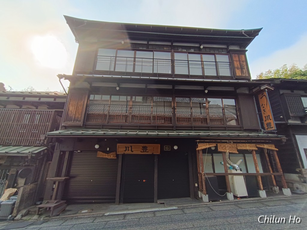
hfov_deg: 94.5
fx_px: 142
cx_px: 154
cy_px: 115
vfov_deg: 78.1
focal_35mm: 16
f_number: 2.2
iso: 50
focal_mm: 1.66
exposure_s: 1/311
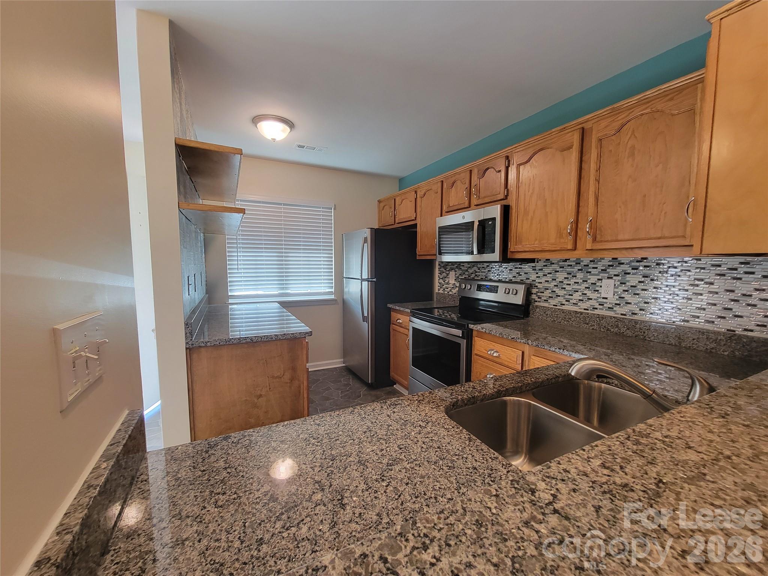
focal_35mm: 13
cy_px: 288
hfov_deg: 106.2
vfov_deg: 89.9
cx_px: 384
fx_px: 288
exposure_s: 1/60
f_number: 2.2
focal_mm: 2.2
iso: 125
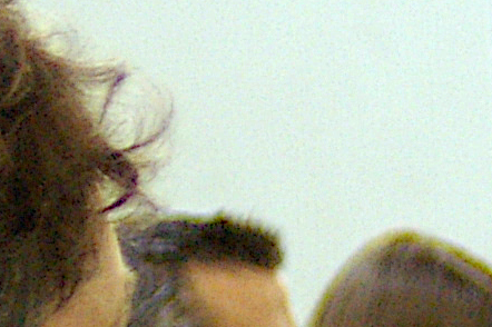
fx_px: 11157
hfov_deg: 2.5
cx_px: 687
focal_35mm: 817
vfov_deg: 1.7
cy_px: 885
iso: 800
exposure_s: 1/60
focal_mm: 80
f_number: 4.5
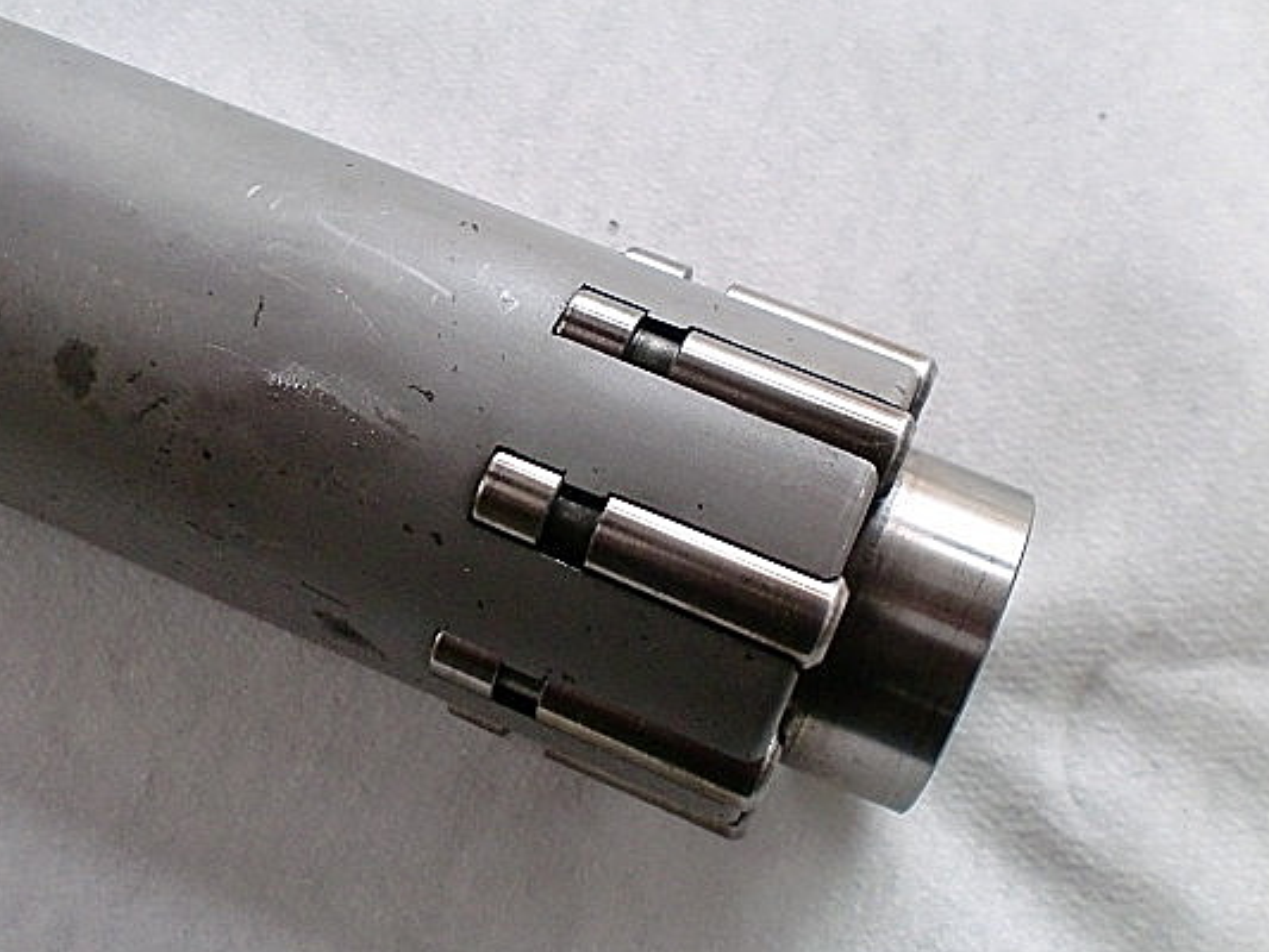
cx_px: 552
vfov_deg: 34.4
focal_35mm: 42
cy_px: 505
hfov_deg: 44.7
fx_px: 1540
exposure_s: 1/60
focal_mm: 6.3
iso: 400
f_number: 3.1
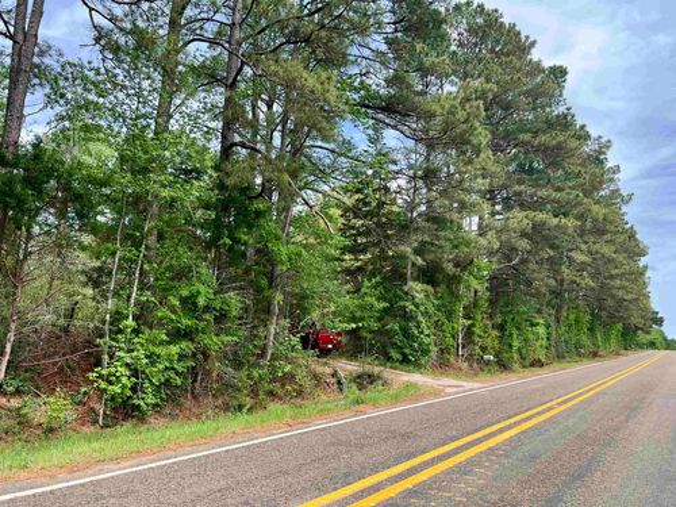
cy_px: 254
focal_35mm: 26
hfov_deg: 67.3
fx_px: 508
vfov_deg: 53.1
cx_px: 338
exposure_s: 1/1224
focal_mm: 5.7
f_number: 1.5
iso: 50
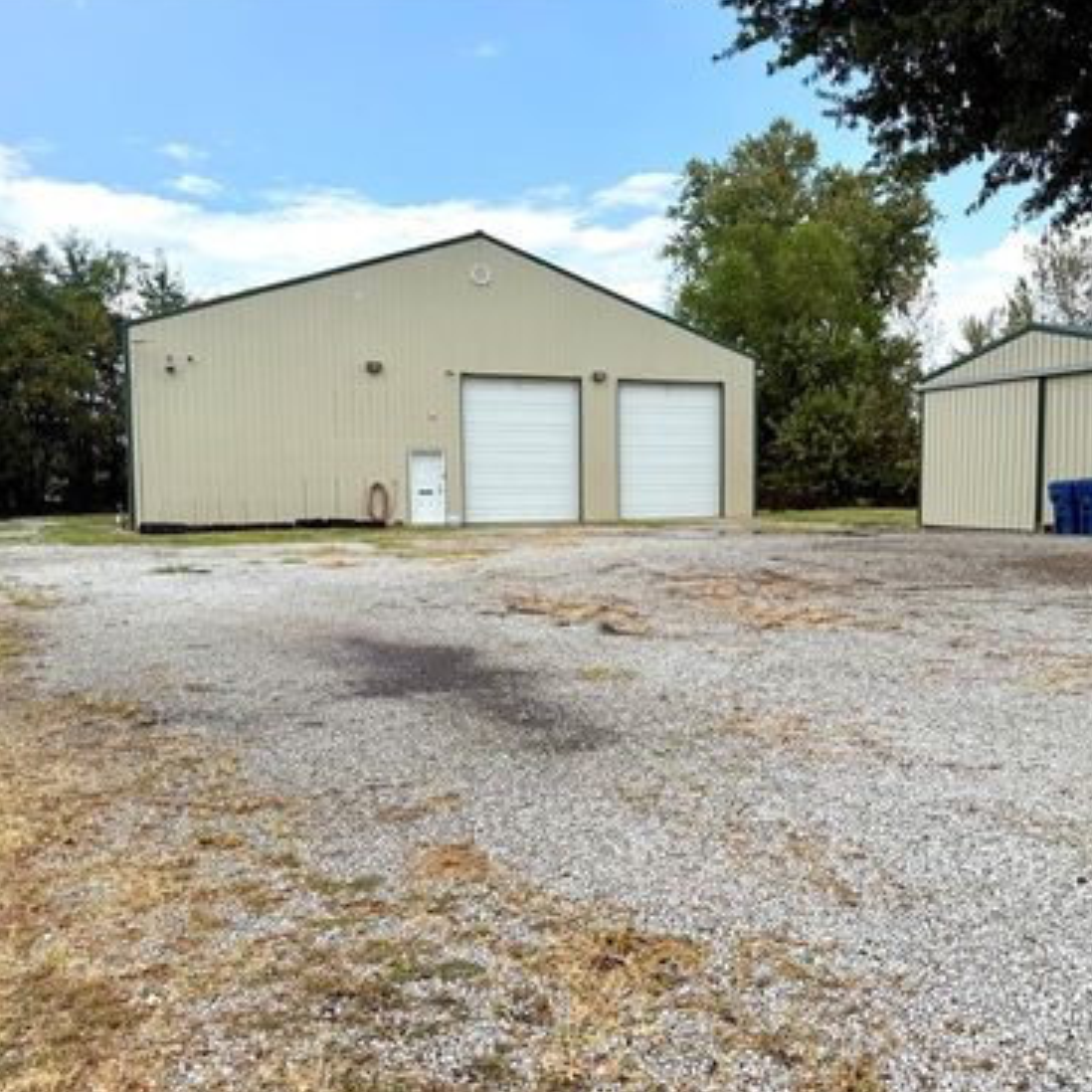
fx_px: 1035
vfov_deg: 55.6
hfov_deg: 55.5
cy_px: 545
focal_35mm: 29
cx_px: 600
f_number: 1.78
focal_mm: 6.76
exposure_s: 1/1493
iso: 80
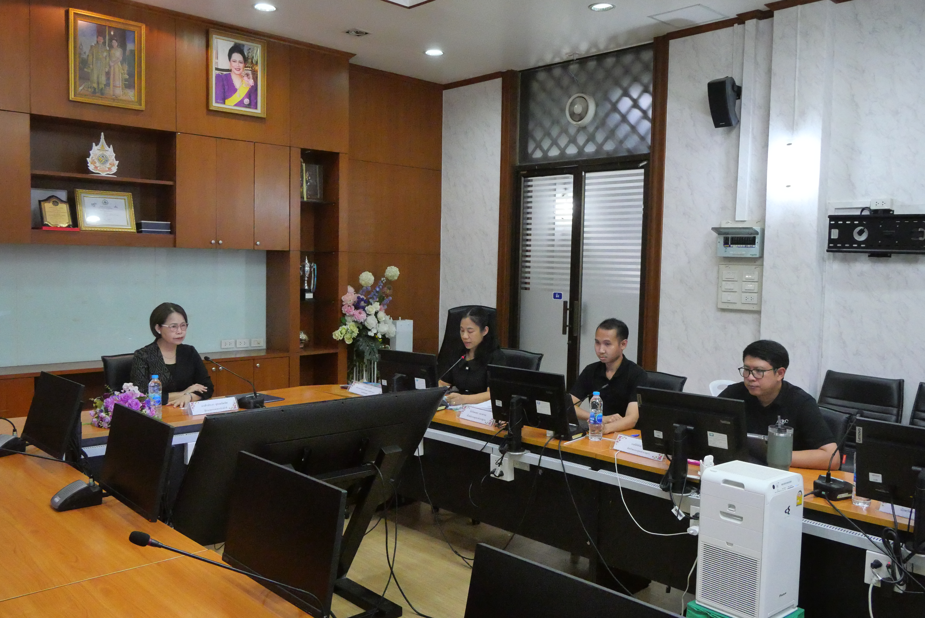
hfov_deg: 63.6
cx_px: 462
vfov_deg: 45.0
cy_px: 309
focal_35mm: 29
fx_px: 746
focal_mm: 14
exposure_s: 1/160
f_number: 5.6
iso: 6400
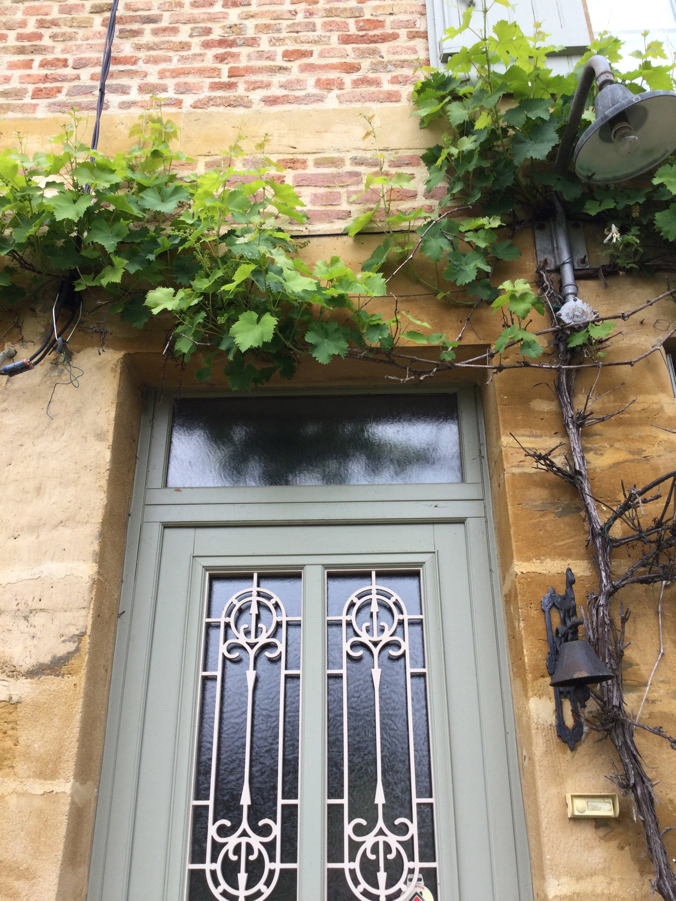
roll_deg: +1.3
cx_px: 338
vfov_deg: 58.4
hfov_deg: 45.4
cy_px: 450
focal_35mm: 31
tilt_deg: +25.4
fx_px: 807
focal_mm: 3.3
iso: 32
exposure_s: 1/100
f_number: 2.4
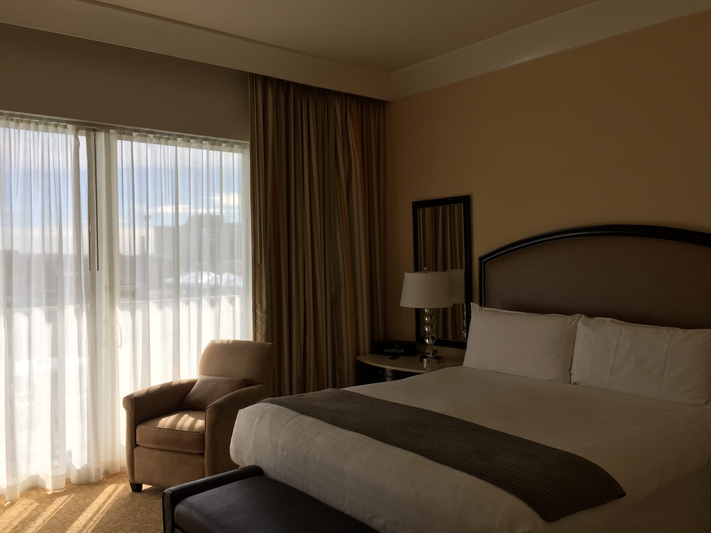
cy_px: 266
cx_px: 356
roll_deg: +0.0
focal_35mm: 29
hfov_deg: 61.7
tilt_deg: -2.8
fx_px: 596
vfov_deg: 48.2
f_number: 2.2
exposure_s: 1/573
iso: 32
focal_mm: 4.15
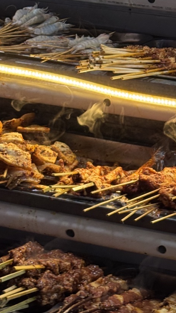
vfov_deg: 16.8
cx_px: 221
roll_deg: -2.8
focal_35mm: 127
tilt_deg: -27.4
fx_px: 1055
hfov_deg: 9.4
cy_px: 231
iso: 64
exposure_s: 1/102
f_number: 1.78
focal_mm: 6.76
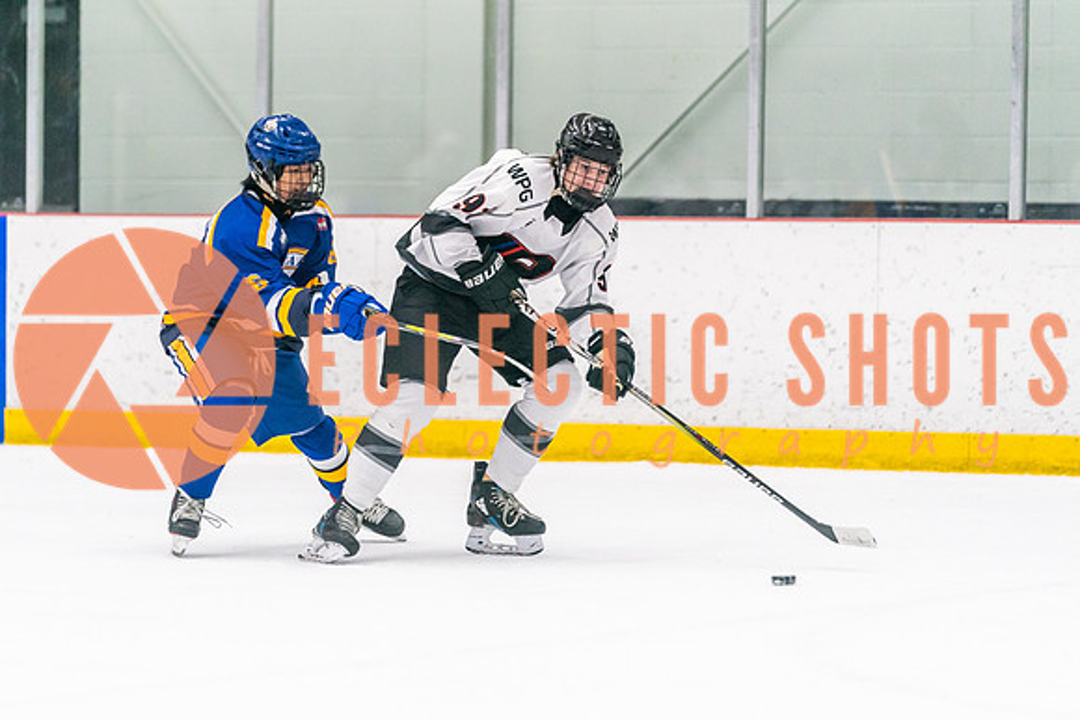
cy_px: 272
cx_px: 472
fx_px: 6774
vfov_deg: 6.1
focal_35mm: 226
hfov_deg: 9.1
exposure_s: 1/1250
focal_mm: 171
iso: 3200
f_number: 2.8
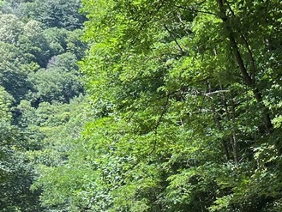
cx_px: 393
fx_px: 660
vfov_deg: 17.7
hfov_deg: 21.2
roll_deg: +1.1
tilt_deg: -8.0
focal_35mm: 81
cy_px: 220
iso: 50
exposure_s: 1/666
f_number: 1.5
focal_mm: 5.7
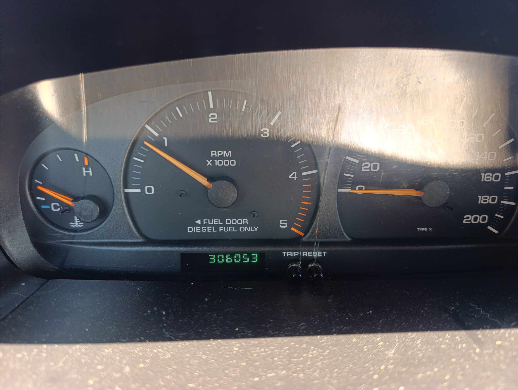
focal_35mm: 23
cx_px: 259
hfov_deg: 73.8
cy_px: 195
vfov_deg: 59.0
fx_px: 345
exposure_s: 1/100
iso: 250
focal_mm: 6.14
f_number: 1.6
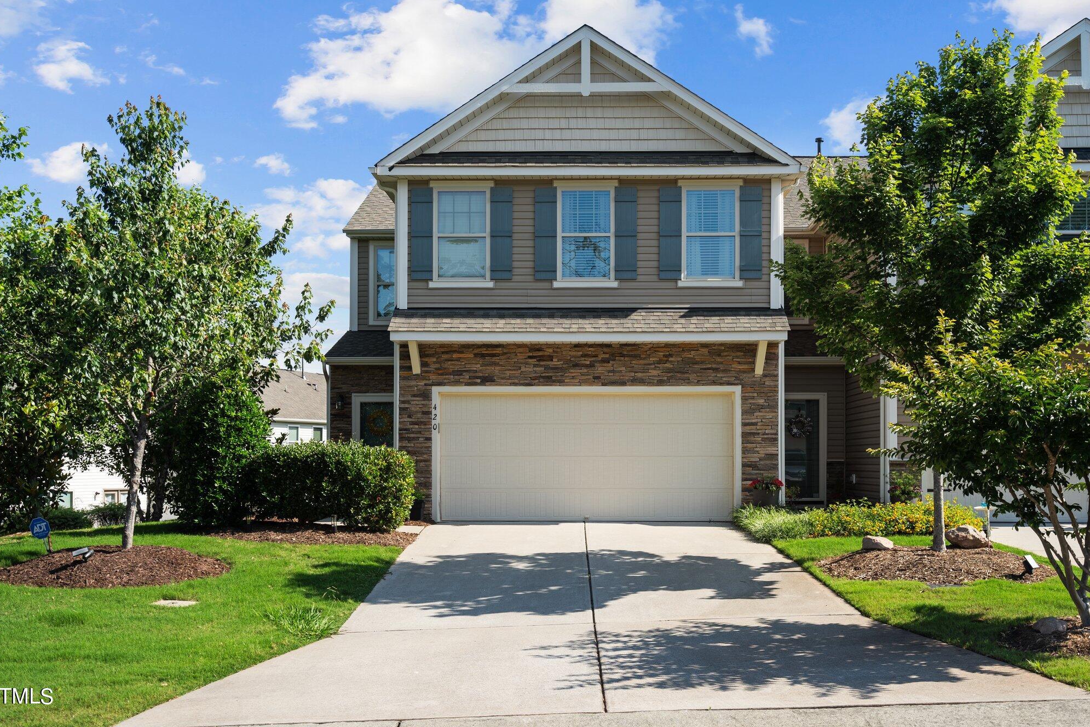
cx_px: 556
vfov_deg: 36.9
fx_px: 1090
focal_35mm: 36
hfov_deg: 53.1
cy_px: 356
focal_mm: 35
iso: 100
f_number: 5.6
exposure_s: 1/90
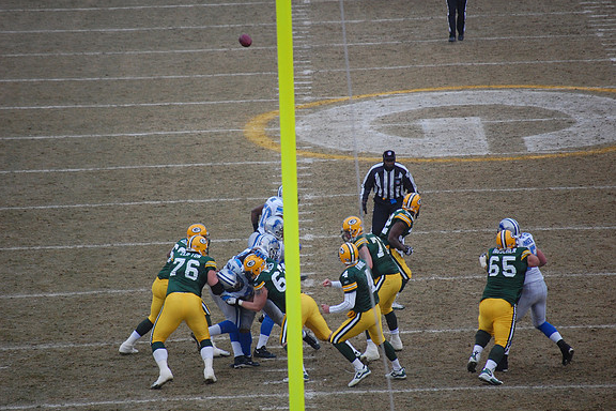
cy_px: 206
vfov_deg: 4.6
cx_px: 307
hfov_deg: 6.8
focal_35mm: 302
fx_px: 5167
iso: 800
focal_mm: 200
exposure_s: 1/1250
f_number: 5.6
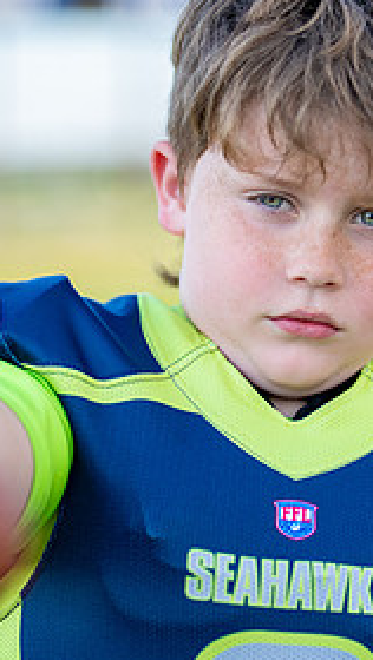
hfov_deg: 9.9
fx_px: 2158
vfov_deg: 17.4
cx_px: 299
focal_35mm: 123
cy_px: 331
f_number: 1.2
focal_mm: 50
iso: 100
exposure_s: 1/2500
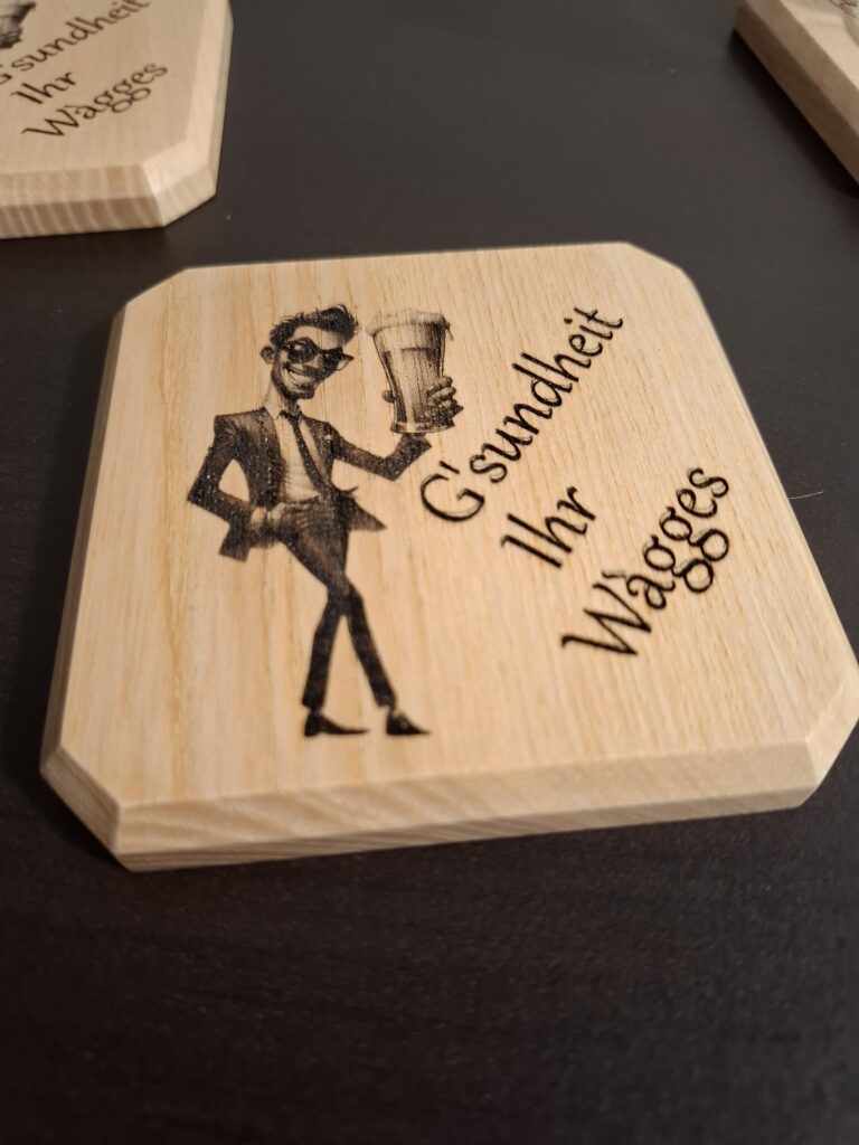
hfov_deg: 58.9
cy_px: 572
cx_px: 430
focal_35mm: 23
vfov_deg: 73.9
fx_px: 761
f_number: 1.8
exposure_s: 1/33
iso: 400
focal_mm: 5.54
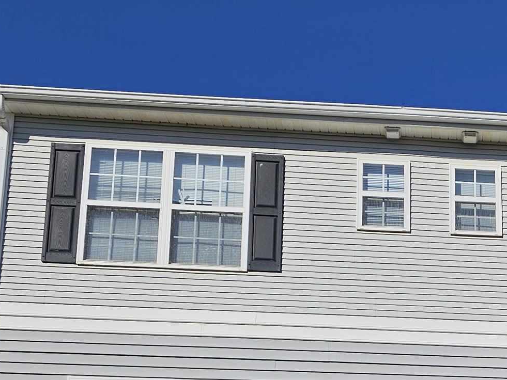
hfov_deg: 25.5
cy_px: 529
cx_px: 522
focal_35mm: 72
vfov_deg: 18.6
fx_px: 1055
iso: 10
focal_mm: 6.3
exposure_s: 1/1737
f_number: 1.7
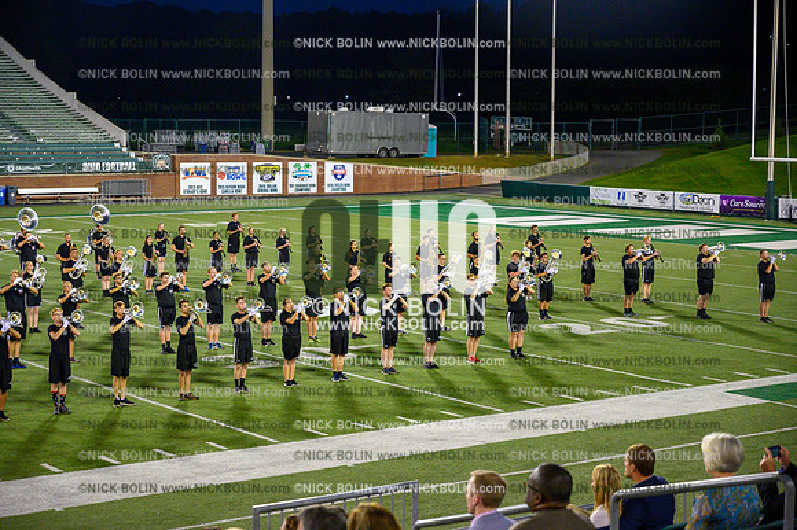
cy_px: 265
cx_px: 398
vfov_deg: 19.4
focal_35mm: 70
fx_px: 1549
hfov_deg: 28.9
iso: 4000
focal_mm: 70
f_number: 4
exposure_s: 1/1000
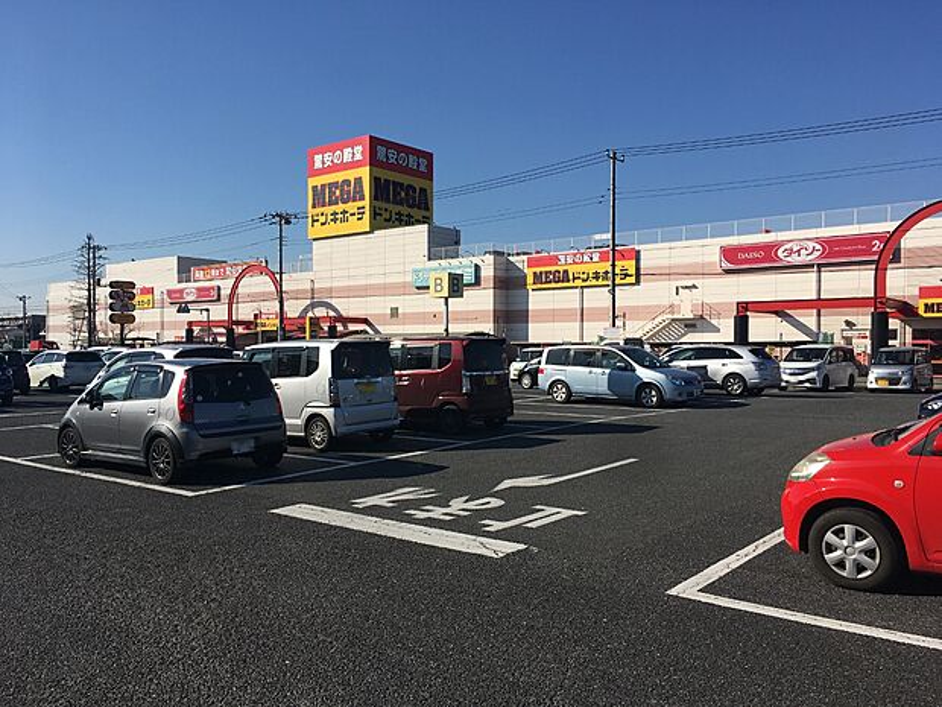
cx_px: 471
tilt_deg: -1.1
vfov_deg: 48.2
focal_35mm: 29
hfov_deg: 61.7
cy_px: 354
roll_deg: +0.9
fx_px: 789
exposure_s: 1/2653
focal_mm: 4.15
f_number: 2.2
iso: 25
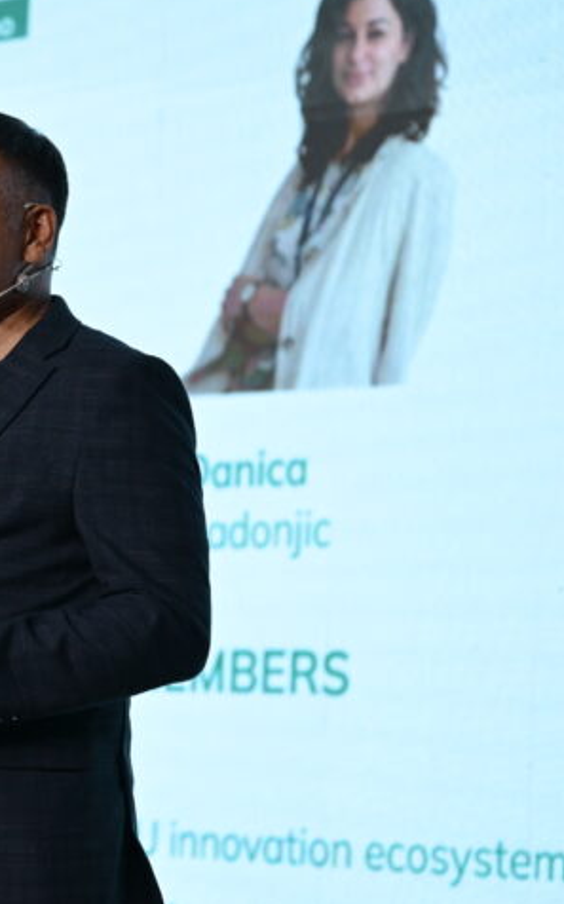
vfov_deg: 14.0
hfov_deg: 8.7
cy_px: 468
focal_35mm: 150
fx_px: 3693
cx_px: 0
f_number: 2.8
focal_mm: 70
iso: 640
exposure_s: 1/400
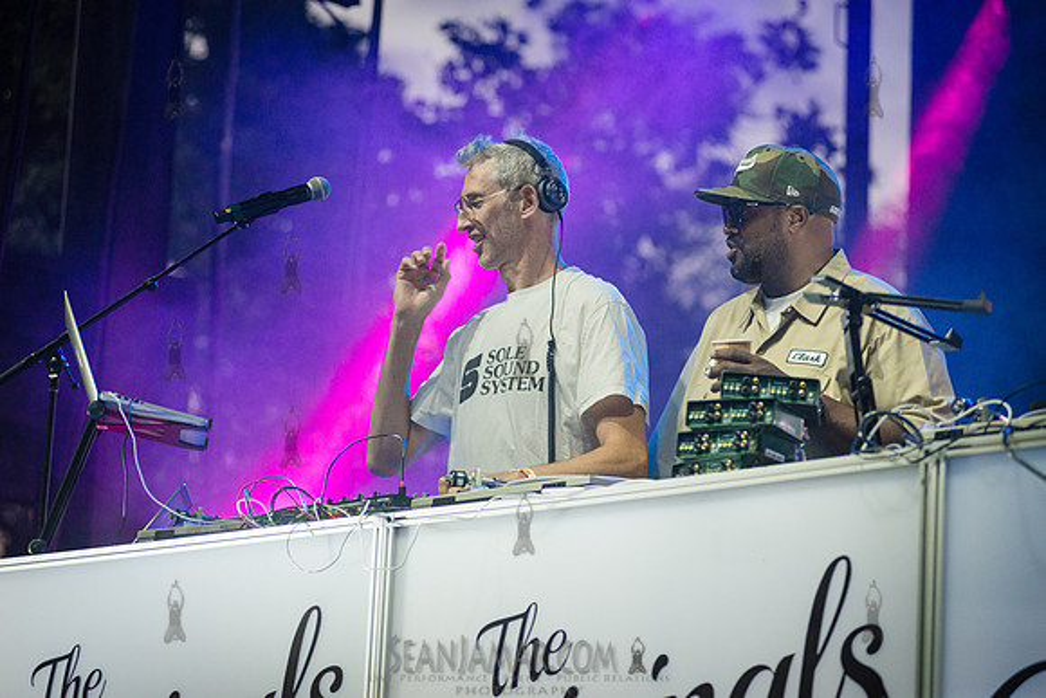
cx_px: 523
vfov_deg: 11.4
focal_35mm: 120
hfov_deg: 17.1
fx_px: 3487
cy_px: 349
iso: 3200
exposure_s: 1/500
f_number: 4
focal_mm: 120
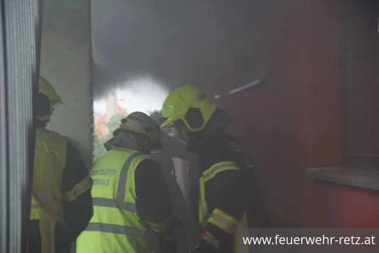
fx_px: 1105
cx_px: 190
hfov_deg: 19.5
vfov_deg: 13.0
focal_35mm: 105
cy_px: 126
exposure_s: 1/60
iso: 1600
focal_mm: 70
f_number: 5.6
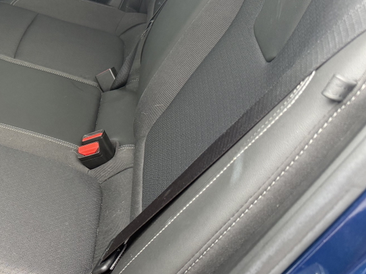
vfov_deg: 28.0
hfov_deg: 34.3
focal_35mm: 52
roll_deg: -1.1
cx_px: 20
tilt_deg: -32.2
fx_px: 550
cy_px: 113
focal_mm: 6.76
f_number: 1.78
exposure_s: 1/104
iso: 200
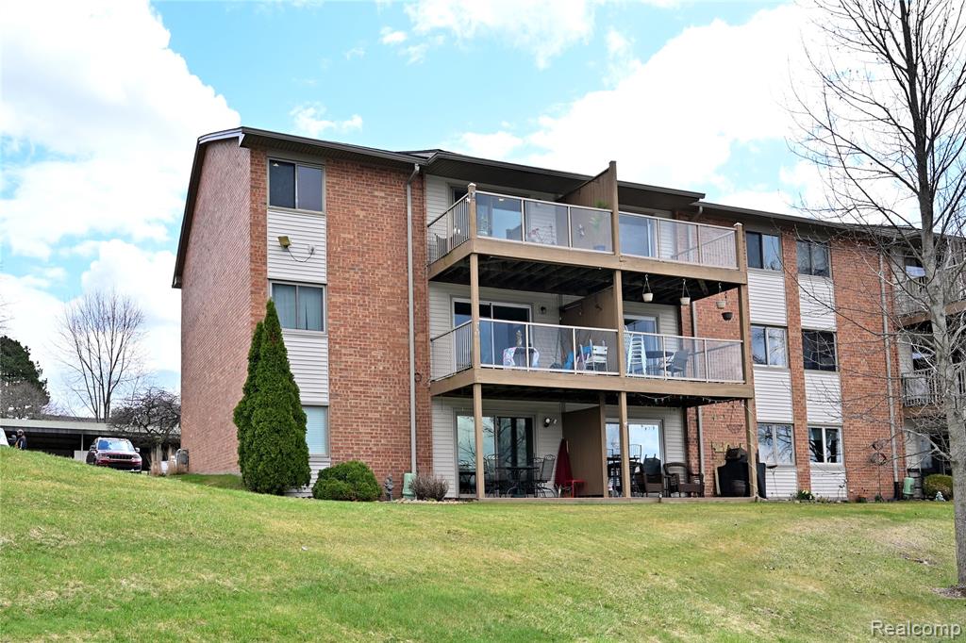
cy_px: 322
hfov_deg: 64.6
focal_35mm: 28
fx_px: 764
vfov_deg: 45.6
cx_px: 483
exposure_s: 1/200
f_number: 11
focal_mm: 28.5
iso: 250
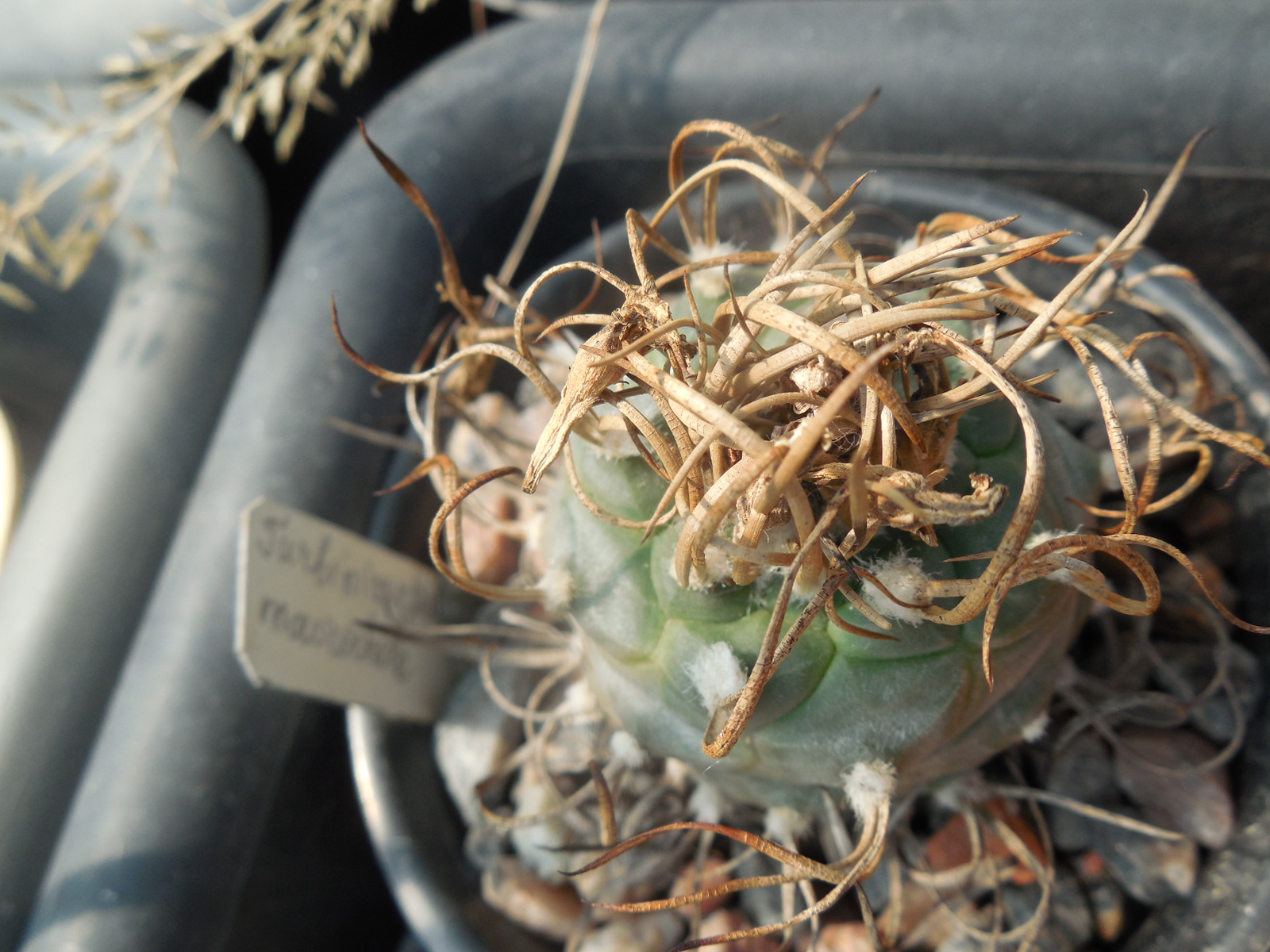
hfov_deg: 58.4
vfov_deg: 45.4
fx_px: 1137
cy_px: 476
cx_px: 635
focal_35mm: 31
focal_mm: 5.6
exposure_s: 1/320
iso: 125
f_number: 3.6
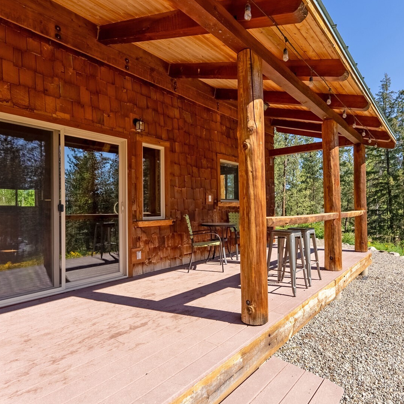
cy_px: 203
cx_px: 228
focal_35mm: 20
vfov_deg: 74.5
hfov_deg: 74.1
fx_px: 266
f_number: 6.3
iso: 100
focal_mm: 15.1
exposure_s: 1/3200
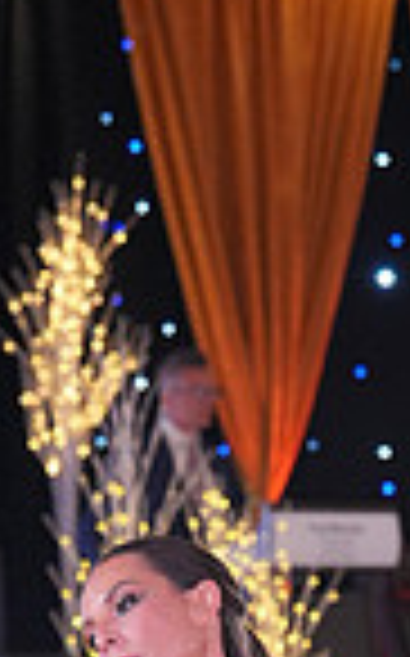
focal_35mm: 328
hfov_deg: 4.0
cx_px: 606
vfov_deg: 6.3
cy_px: 950
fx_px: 5876
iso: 2000
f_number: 4
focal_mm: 81
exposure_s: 1/400
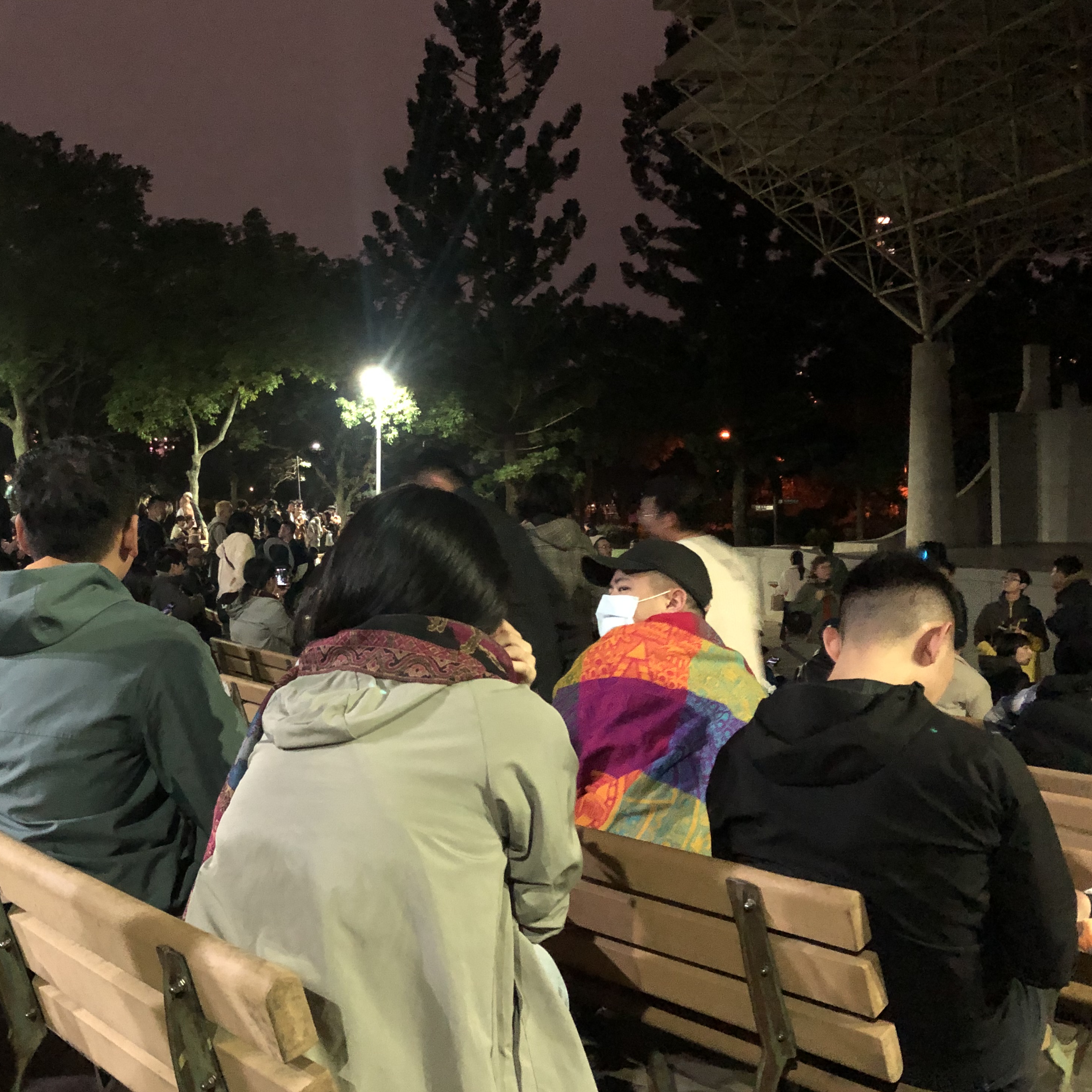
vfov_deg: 48.4
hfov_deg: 47.7
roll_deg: +2.7
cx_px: 373
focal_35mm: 34
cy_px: 533
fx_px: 1213
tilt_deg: -1.3
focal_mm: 4
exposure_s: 1/4
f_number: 1.8
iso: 250
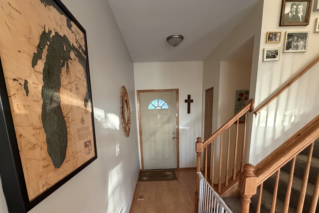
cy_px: 147
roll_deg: +3.0
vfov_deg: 65.1
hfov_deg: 90.0
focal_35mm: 18
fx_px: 160
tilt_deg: -11.0
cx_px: 159
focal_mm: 2.22
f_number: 2.2
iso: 800
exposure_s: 1/60
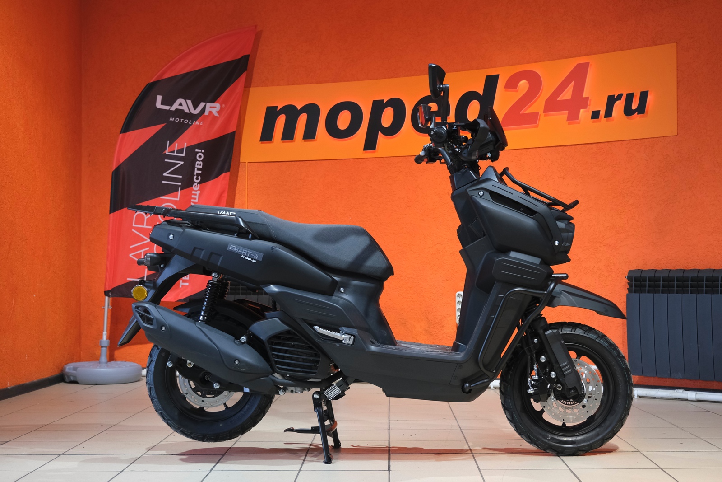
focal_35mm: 49
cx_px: 361
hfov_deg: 40.3
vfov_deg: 27.5
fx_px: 983
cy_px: 241
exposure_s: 1/100
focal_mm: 32.5
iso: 1600
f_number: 4
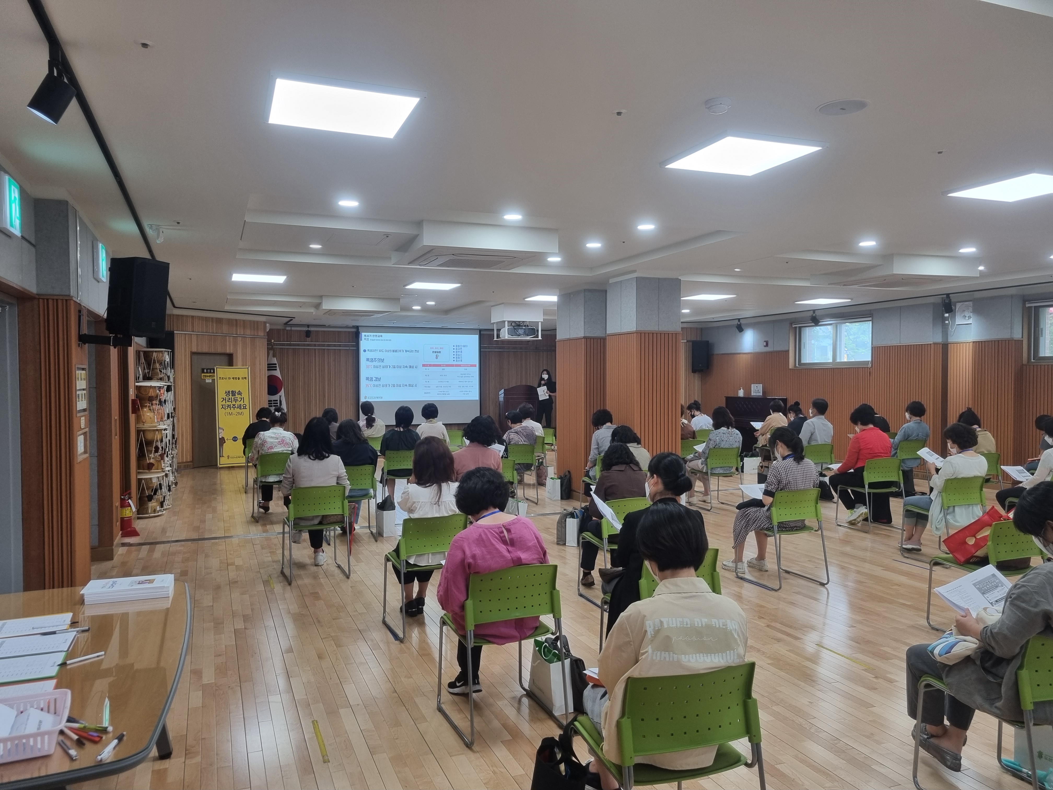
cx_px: 526
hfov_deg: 67.3
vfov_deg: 53.1
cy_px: 395
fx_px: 791
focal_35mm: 26
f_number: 1.8
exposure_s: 1/120
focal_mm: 5.4
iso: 100
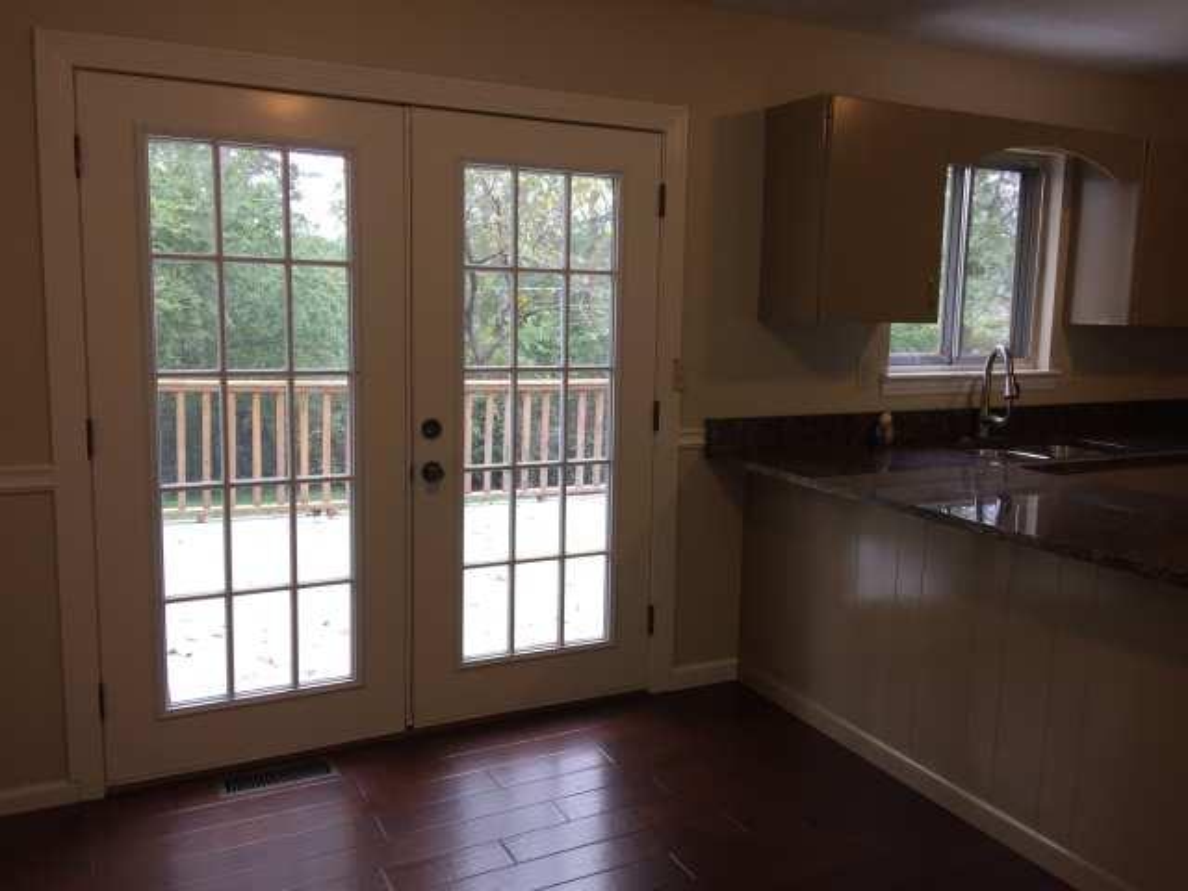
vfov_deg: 48.2
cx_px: 594
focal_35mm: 29
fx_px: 995
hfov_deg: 61.7
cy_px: 446
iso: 32
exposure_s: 1/40
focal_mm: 4.15
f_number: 2.2
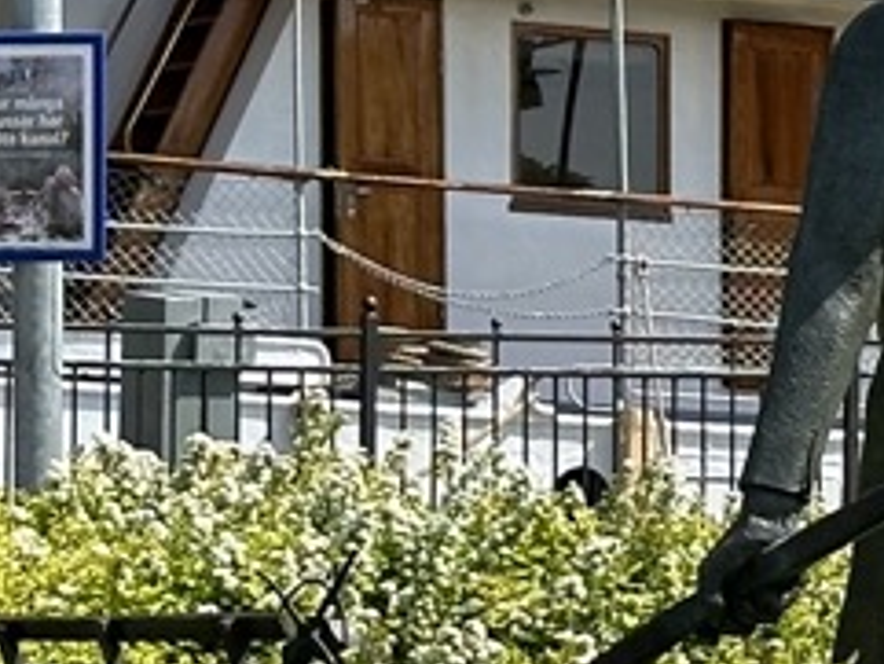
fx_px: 6515
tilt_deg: +1.7
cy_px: 319
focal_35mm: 255
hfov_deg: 7.6
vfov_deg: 5.8
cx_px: 1280
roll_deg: +0.3
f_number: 1.78
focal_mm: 6.86
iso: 64
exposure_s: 1/3155
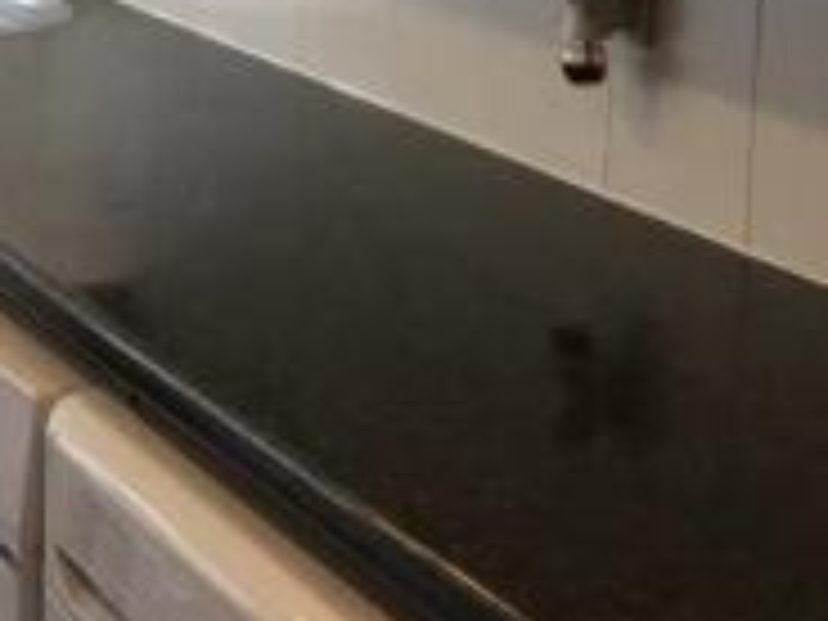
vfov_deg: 14.8
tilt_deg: -9.9
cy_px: -20
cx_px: 124
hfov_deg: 19.7
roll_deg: -1.7
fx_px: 2344
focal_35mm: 98
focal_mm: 3.3
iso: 64
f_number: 2.4
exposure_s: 1/33
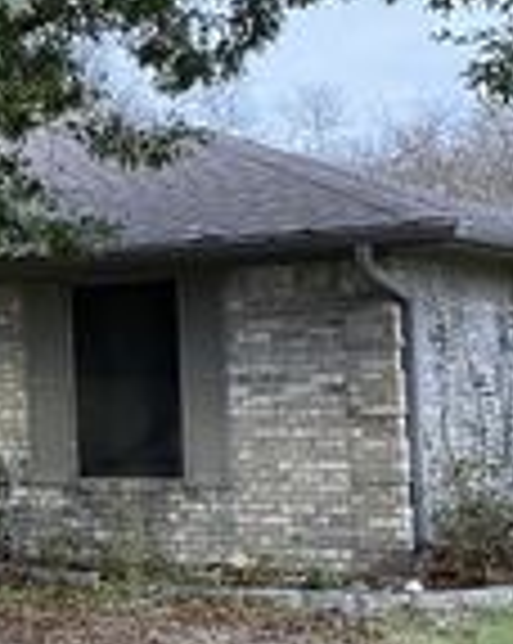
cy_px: 205
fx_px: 1693
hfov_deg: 13.9
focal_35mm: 89
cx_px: -580
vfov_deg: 21.4
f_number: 1.8
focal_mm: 4.25
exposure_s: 1/38
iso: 640
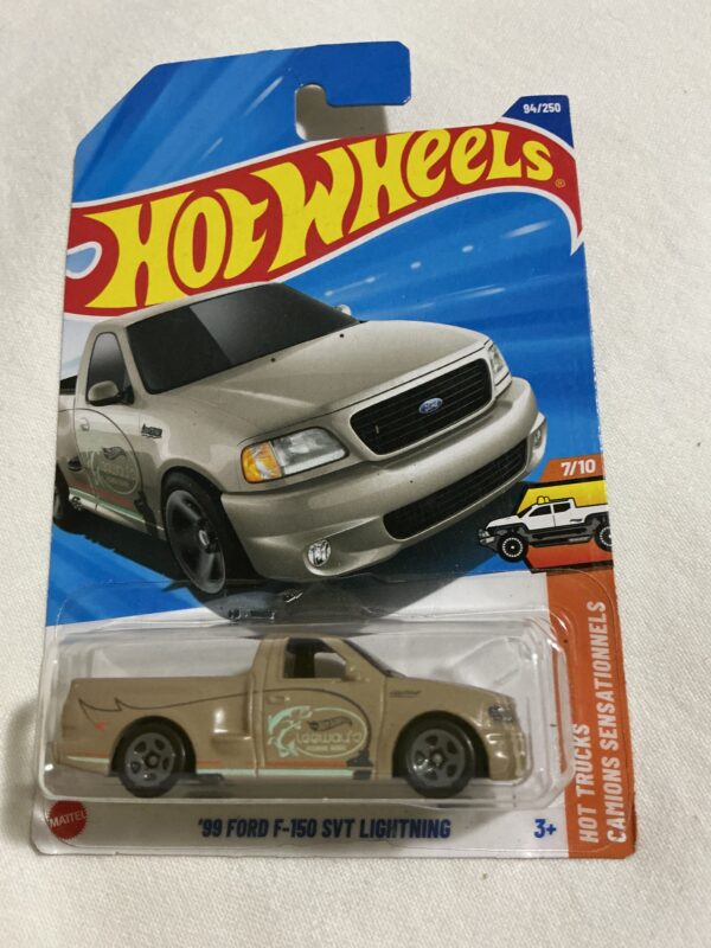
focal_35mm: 29
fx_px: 794
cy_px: 474
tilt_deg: -66.7
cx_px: 356
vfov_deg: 61.7
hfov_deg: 48.2
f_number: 1.8
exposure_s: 1/30
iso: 400
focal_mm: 3
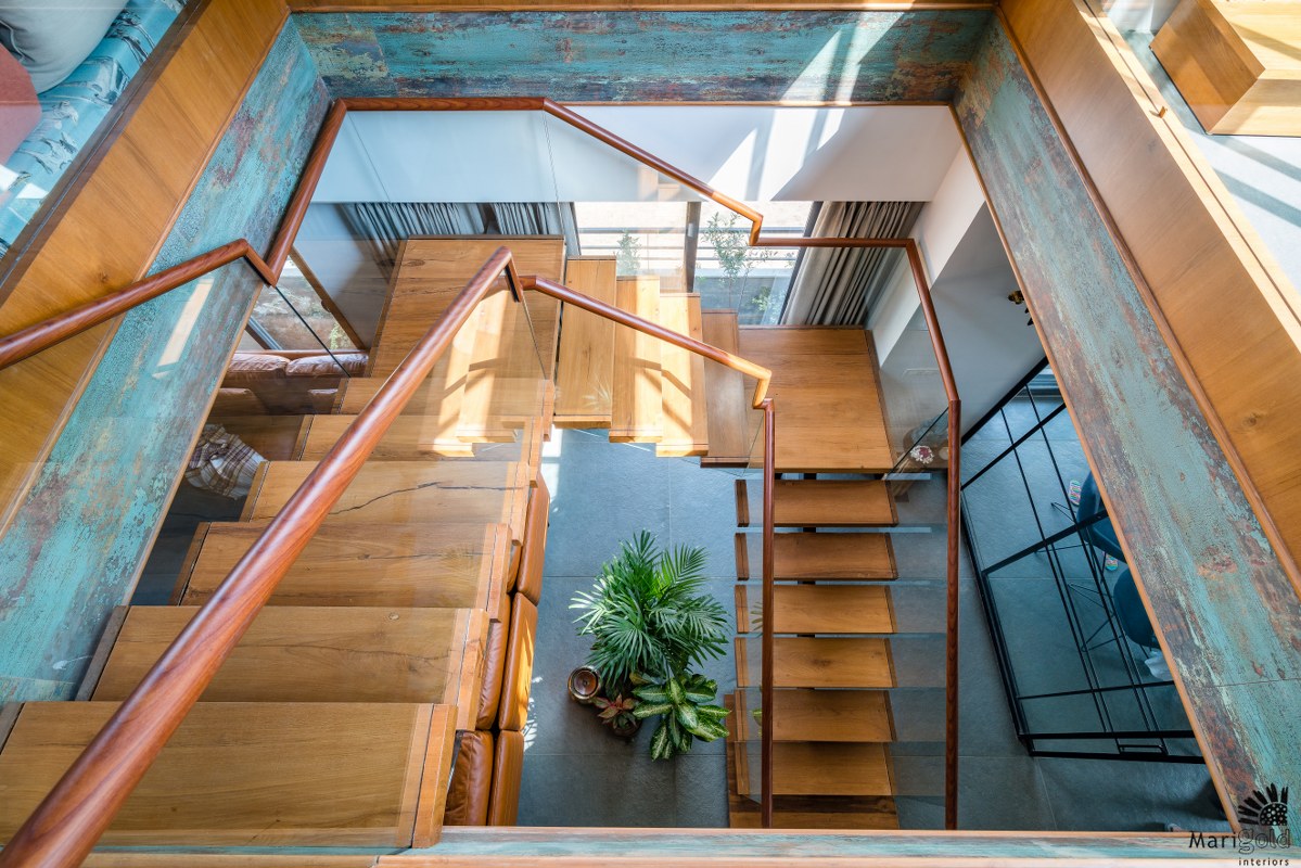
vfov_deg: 73.8
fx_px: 578
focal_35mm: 16
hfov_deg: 96.7
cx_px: 650
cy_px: 434
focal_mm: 16
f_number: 9
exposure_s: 1/8
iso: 125
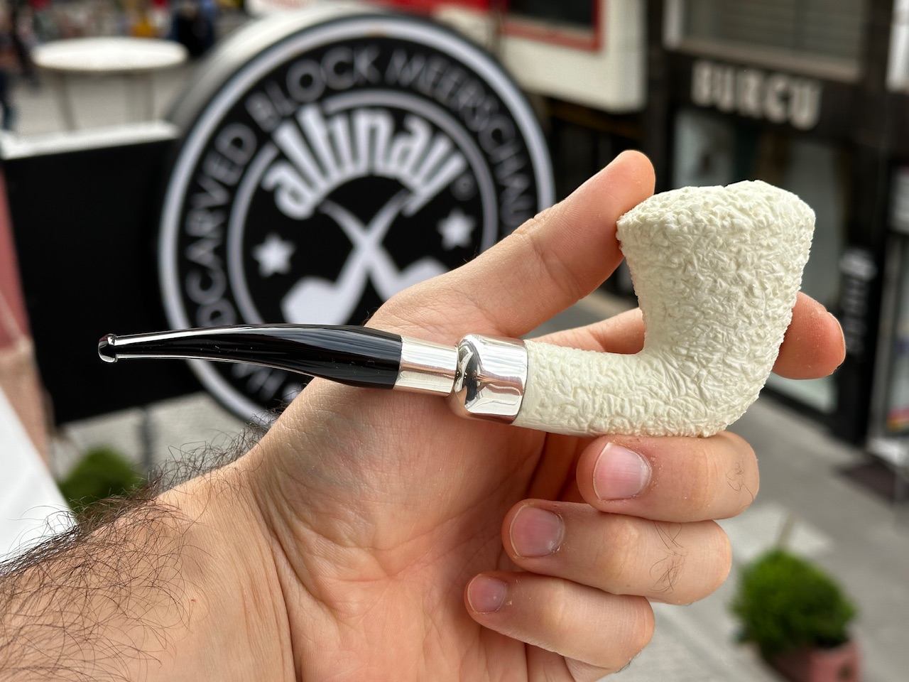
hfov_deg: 39.7
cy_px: 341
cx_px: 454
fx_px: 1260
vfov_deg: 30.3
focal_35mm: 48
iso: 64
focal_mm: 6.86
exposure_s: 1/779
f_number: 1.78
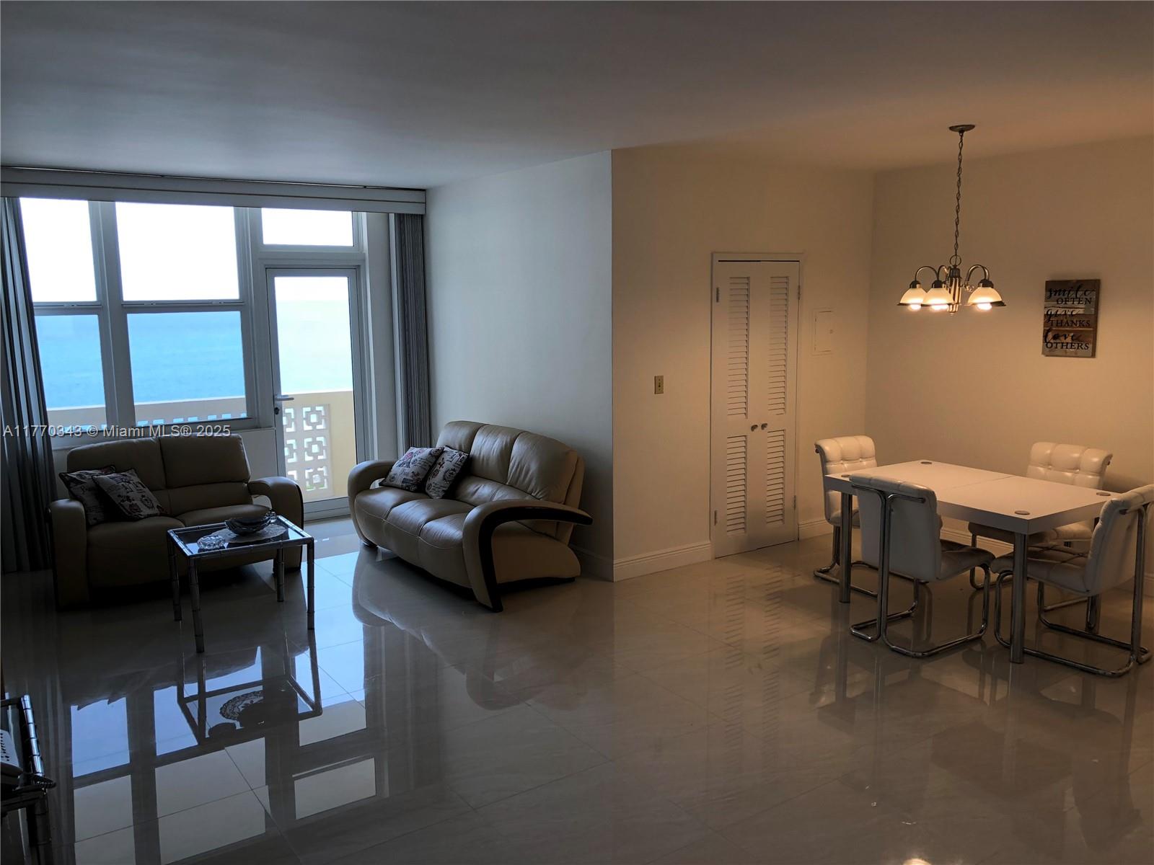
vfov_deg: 49.7
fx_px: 933
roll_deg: +1.0
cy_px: 432
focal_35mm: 28
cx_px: 577
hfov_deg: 63.4
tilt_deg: -7.4
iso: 64
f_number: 1.8
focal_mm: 4
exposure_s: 1/120
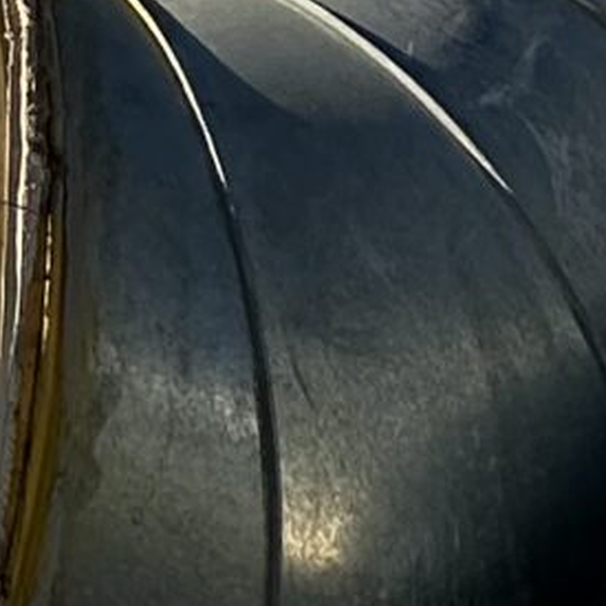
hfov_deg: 11.9
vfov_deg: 9.1
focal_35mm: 115
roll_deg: -1.9
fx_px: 2278
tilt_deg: +13.8
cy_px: -1573
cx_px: -912
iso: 40
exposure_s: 1/1435
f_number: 2.2
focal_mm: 2.22
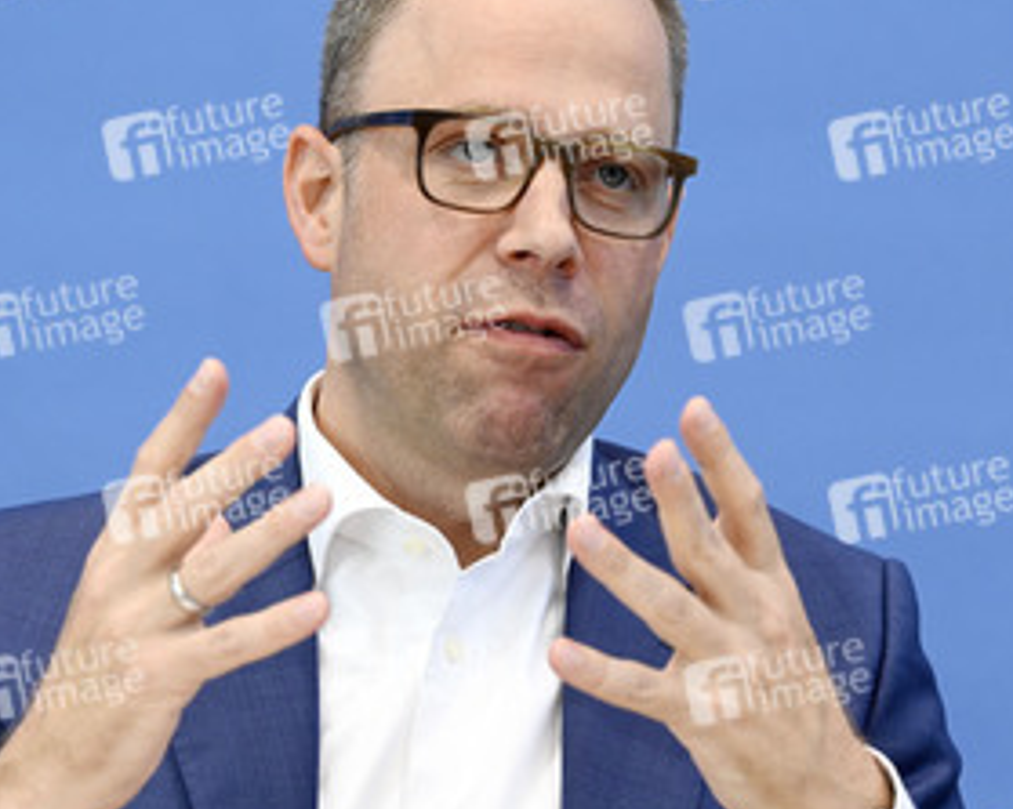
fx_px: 6354
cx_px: 463
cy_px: 410
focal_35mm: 212
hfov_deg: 9.1
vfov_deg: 7.3
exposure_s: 1/640
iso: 3200
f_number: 5.6
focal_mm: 140
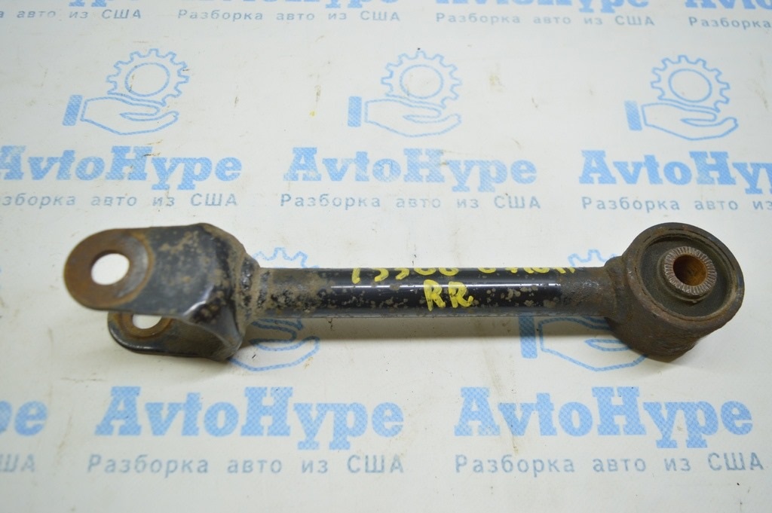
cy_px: 256
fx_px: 643
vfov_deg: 43.5
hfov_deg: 62.0
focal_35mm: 30
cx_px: 386
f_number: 3.8
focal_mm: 20
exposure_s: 1/60
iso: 400
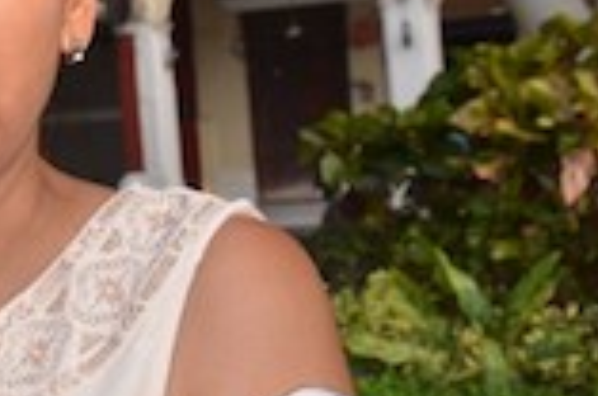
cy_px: 135
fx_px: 1774
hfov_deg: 18.4
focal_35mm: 107
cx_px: -61
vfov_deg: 12.7
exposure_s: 1/250
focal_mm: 28
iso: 250
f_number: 7.1
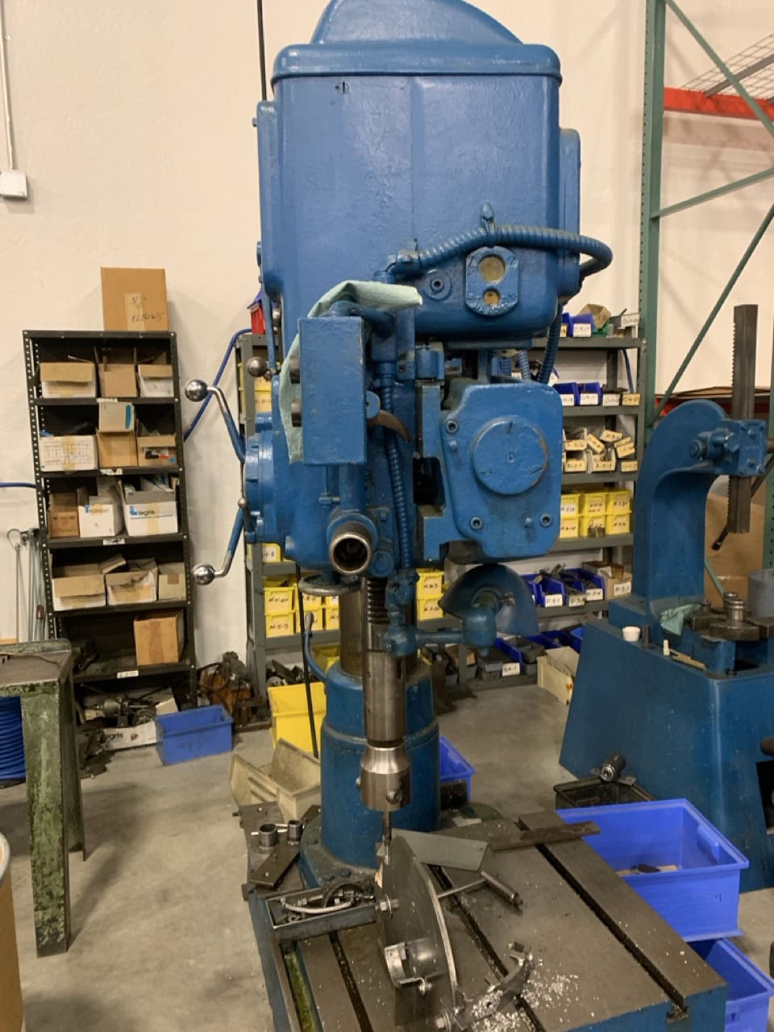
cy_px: 516
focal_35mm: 26
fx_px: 775
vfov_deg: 67.3
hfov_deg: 53.1
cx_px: 387
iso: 320
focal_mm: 4.2
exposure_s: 1/40
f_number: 1.8
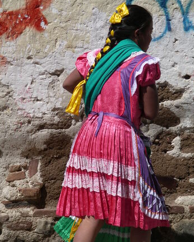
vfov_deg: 8.8
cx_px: 96
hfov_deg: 7.0
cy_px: 131
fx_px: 1578
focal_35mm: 220
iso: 80
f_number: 6
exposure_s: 1/500
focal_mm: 39
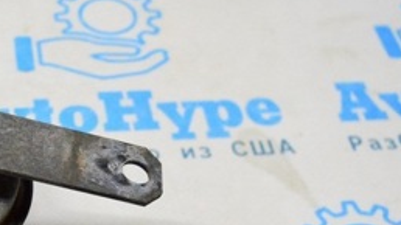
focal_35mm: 78
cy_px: 220
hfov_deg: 26.3
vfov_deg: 15.2
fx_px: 829
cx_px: 40
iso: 6400
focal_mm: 20
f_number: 3.8
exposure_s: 1/1000
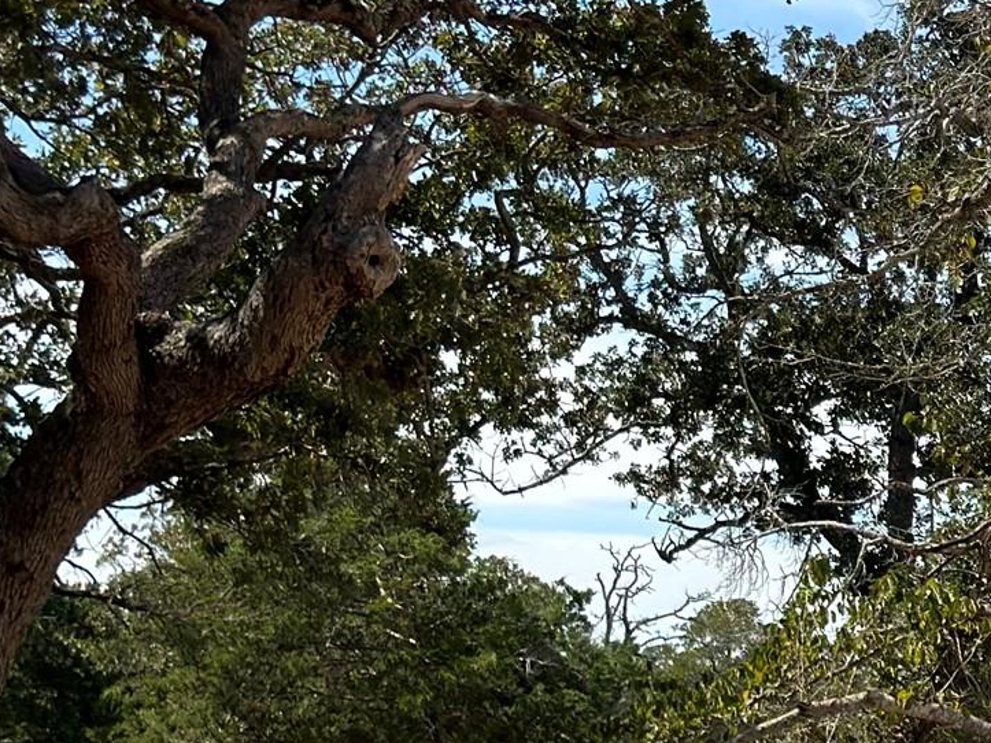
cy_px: 694
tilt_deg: +1.9
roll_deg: -0.7
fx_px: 3893
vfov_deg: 10.8
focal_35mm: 136
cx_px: 1253
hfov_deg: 14.0
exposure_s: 1/6211
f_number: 1.78
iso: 80
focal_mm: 6.86
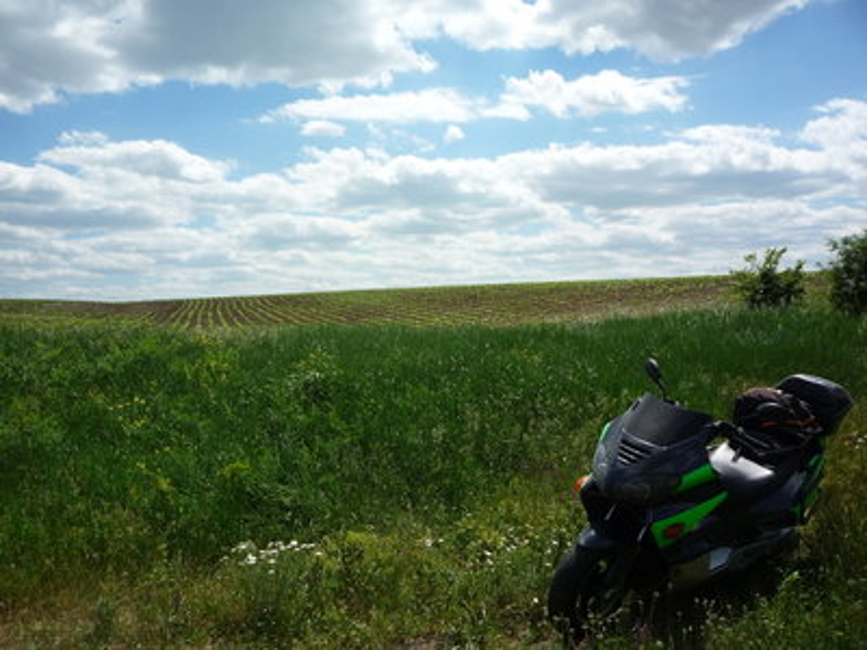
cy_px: 325
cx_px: 434
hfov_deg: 60.0
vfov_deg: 46.8
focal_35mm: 30
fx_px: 751
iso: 100
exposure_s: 1/500
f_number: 5.6
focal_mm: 5.2
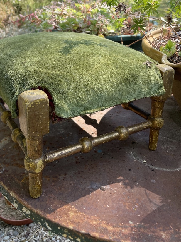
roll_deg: +1.4
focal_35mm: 36
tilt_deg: -19.6
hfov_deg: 39.5
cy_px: 79
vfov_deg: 50.4
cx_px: 74
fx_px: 251
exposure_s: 1/530
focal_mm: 4.2
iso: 32
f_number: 1.6
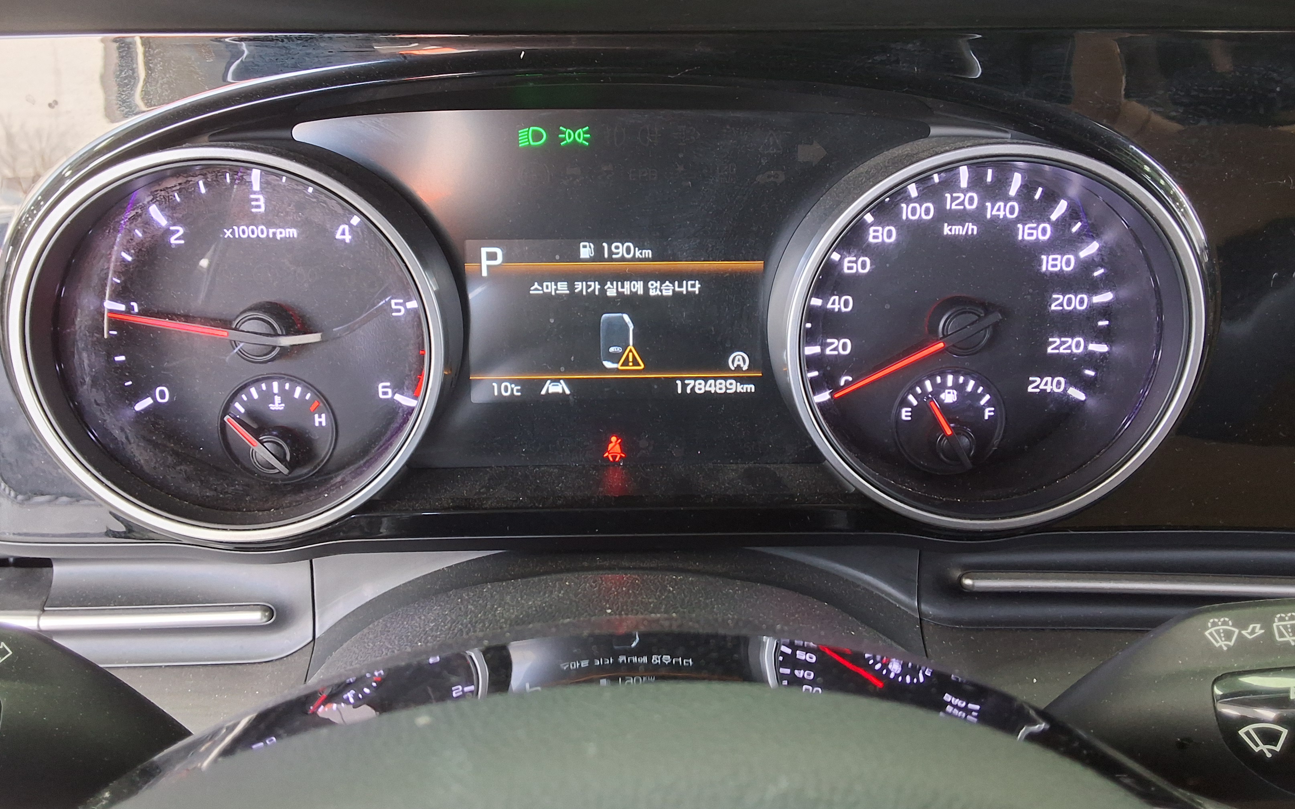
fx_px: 1059
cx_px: 642
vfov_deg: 41.7
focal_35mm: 30
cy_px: 336
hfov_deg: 62.9
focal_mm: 2.91
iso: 160
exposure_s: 1/40
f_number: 1.9
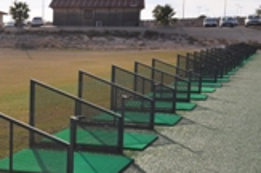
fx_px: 687
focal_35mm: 95
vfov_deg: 14.3
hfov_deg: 20.2
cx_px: -47
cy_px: 137
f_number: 16
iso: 200
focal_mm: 24
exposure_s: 1/200
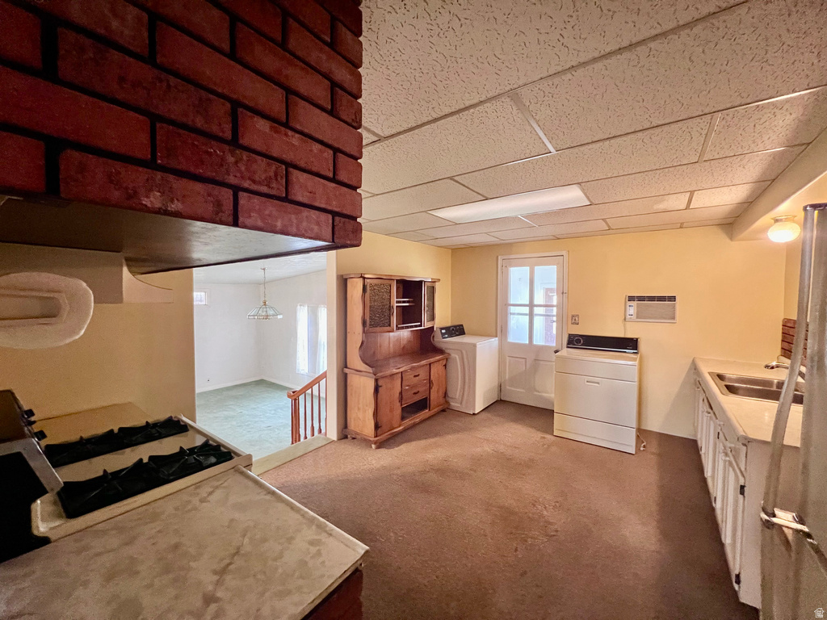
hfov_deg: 106.2
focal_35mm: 13
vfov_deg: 89.9
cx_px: 414
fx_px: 311
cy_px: 310
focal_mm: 1.57
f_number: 1.8
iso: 640
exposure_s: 1/60
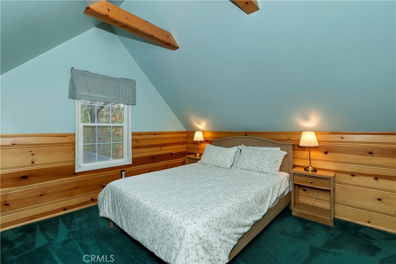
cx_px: 198
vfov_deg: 77.3
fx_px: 165
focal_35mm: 15
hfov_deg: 100.4
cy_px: 132
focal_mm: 10
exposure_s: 1/30
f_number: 8
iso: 400
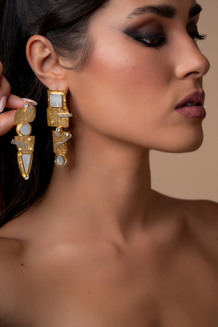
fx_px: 1226
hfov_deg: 10.2
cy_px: 164
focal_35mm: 135
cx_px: 109
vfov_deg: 15.2
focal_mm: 135
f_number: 9
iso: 200
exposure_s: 1/125
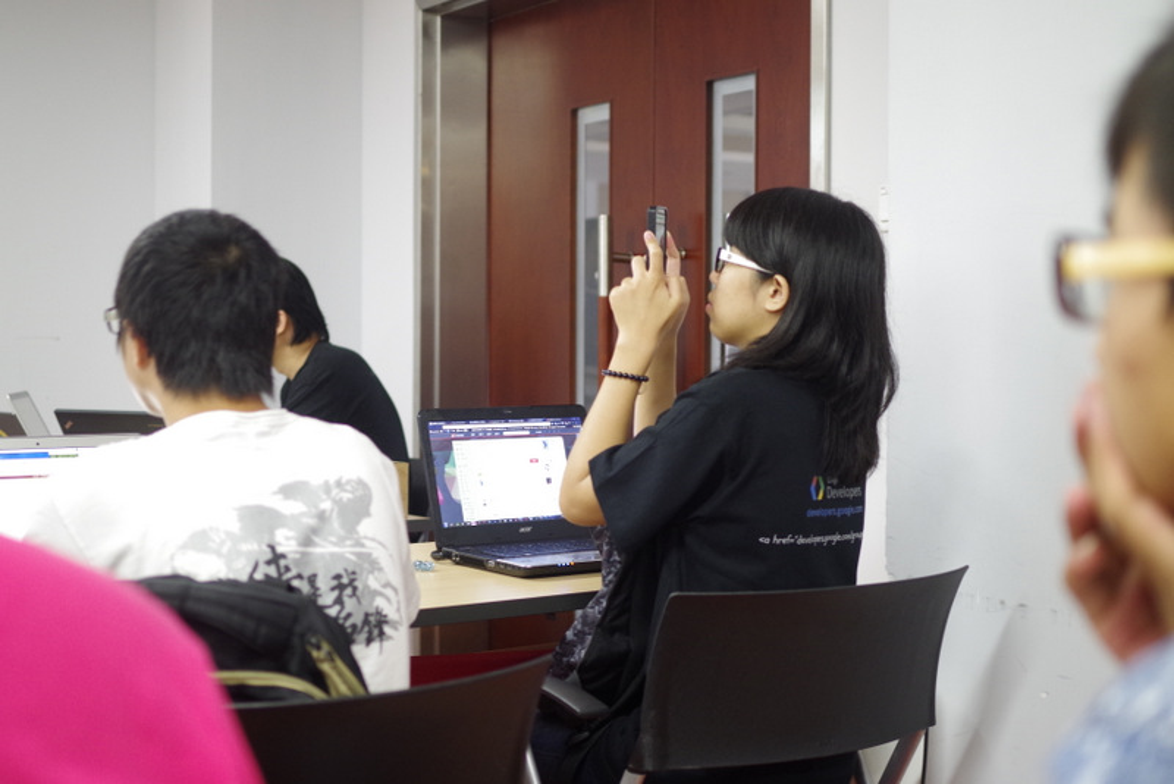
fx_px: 1696
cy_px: 392
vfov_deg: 26.0
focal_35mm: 52
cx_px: 587
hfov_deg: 38.2
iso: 800
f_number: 2.4
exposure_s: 1/25
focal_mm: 35
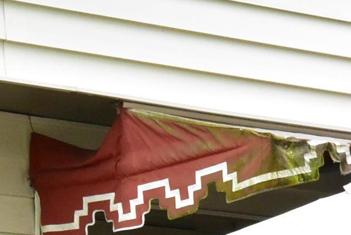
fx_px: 3063
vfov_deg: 4.4
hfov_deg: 6.5
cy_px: 304
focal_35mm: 314
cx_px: 452
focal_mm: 46
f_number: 8
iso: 4000
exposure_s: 1/250
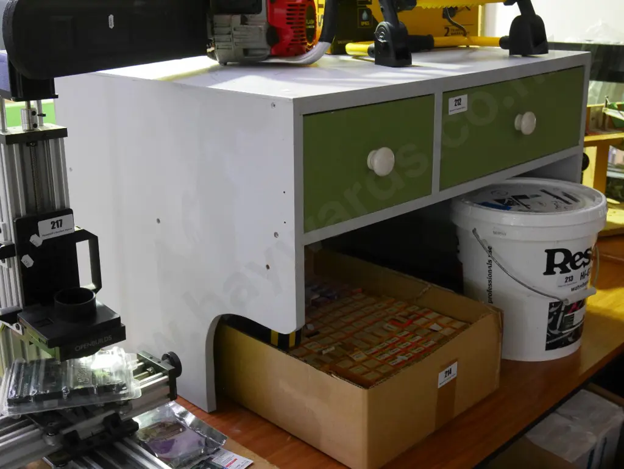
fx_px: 794
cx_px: 312
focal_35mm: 44
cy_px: 234
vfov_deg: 32.9
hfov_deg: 42.9
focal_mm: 22
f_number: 4.8
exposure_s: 1/15
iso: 3200
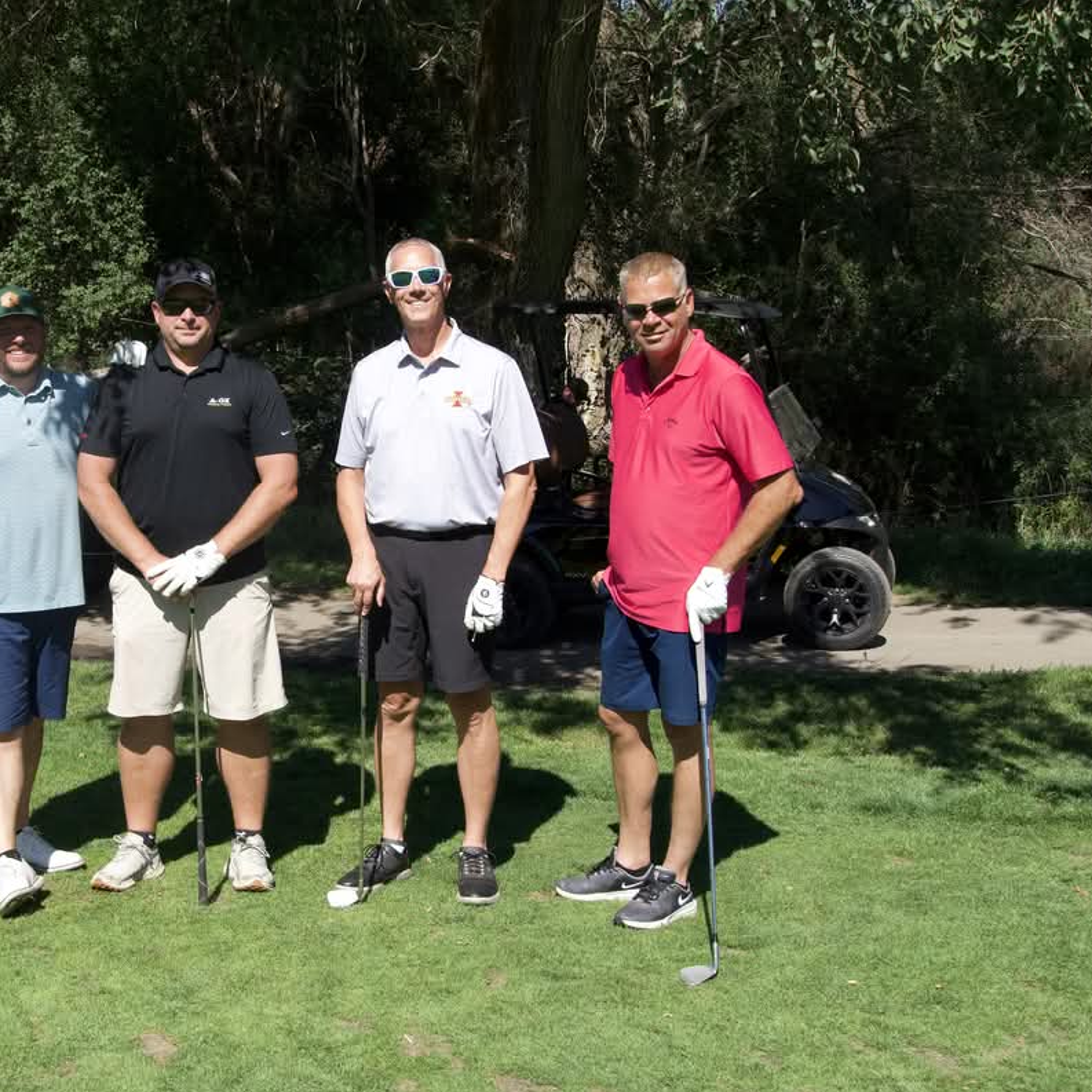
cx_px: 286
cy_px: 549
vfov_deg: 31.6
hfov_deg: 31.1
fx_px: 1927
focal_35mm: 54
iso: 1250
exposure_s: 1/2000
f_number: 8
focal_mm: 28
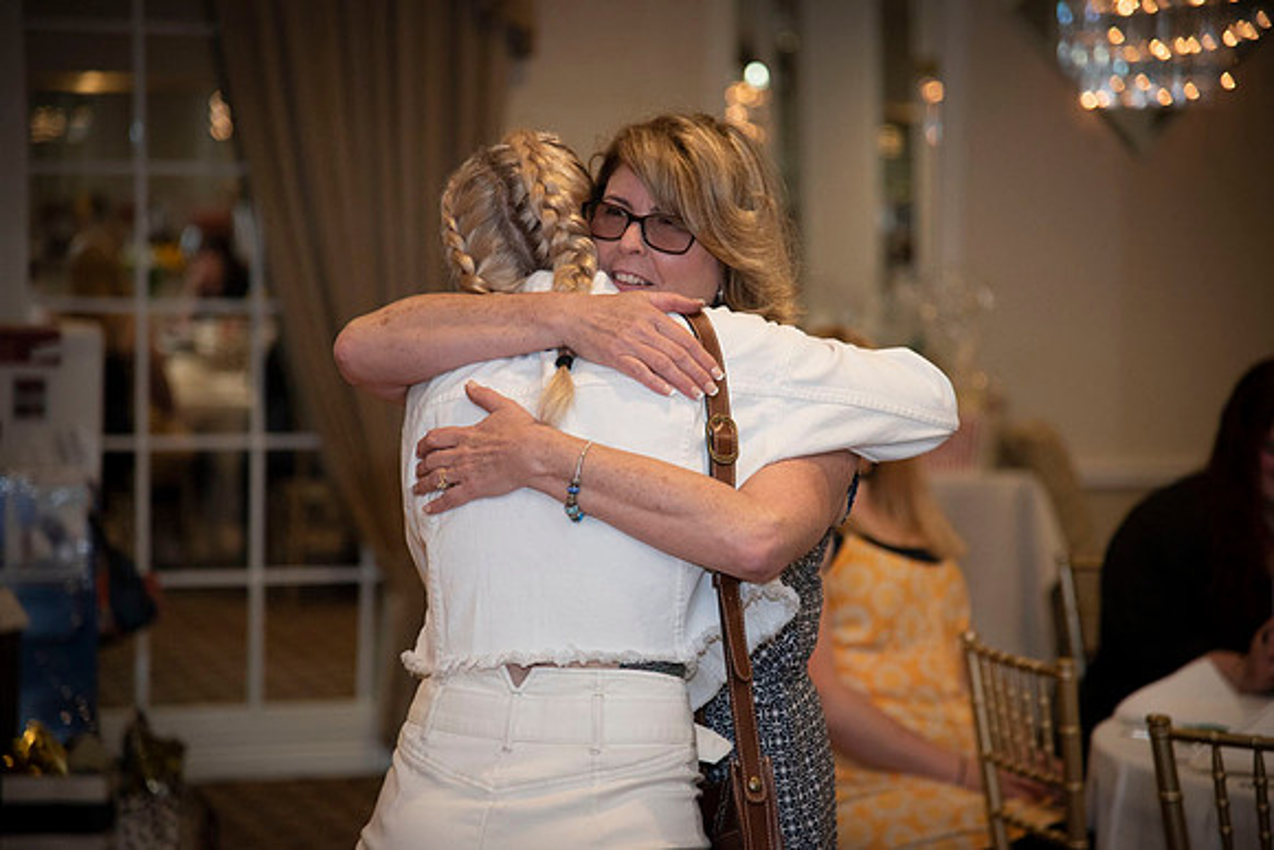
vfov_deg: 11.4
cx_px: 637
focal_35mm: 120
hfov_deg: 17.1
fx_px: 4247
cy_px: 425
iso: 1000
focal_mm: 120
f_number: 4
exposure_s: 1/200
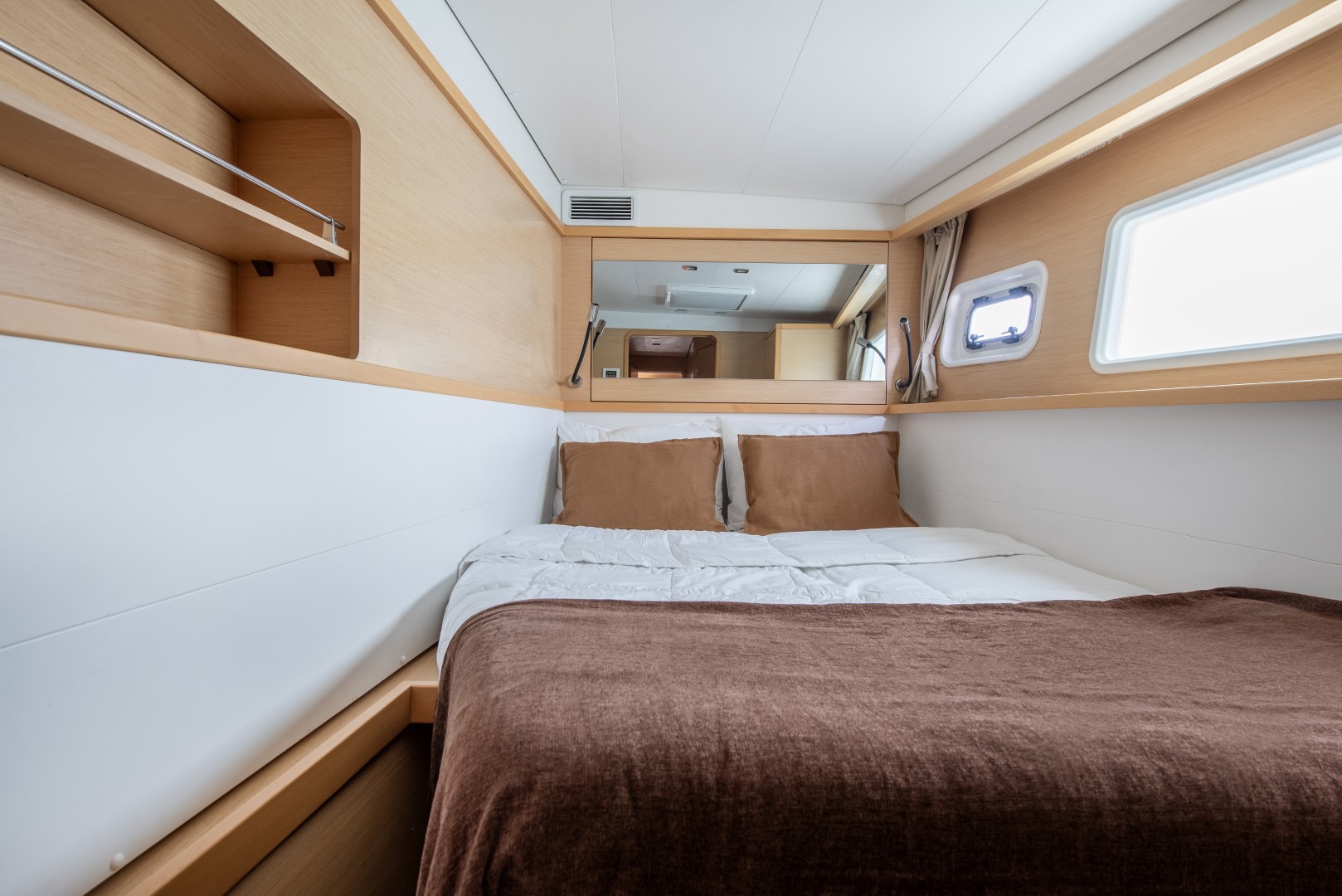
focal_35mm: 19
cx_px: 671
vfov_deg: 64.6
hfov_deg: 86.9
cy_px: 448
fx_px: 708
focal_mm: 19
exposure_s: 1/30
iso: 800
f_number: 8
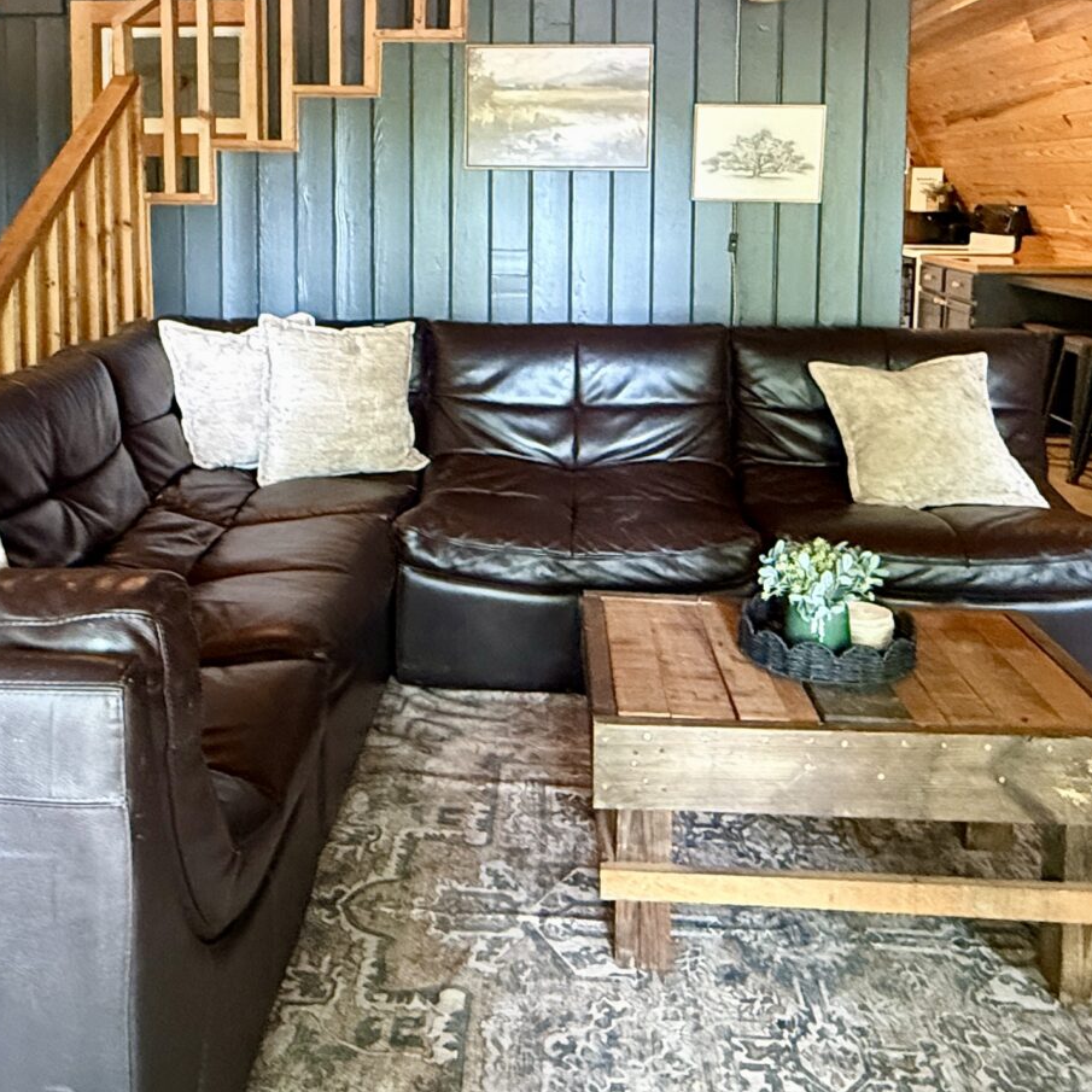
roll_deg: -0.3
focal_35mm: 35
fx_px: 1249
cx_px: 452
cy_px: 302
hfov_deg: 47.0
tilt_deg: -5.2
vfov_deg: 45.9
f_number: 2.2
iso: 1000
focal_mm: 2.22
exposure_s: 1/60
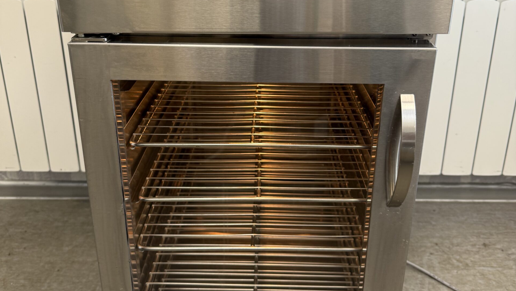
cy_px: 100
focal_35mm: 35
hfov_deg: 56.6
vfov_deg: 33.5
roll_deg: -0.2
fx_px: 479
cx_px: 258
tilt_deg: -17.3
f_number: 1.78
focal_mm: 6.76
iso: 125
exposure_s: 1/50
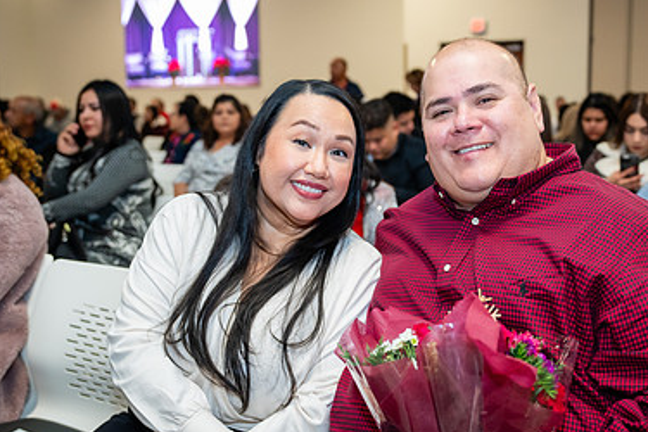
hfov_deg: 38.6
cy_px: 234
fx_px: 918
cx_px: 413
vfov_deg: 26.5
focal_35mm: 51
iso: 1600
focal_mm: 33
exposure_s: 1/160
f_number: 2.8
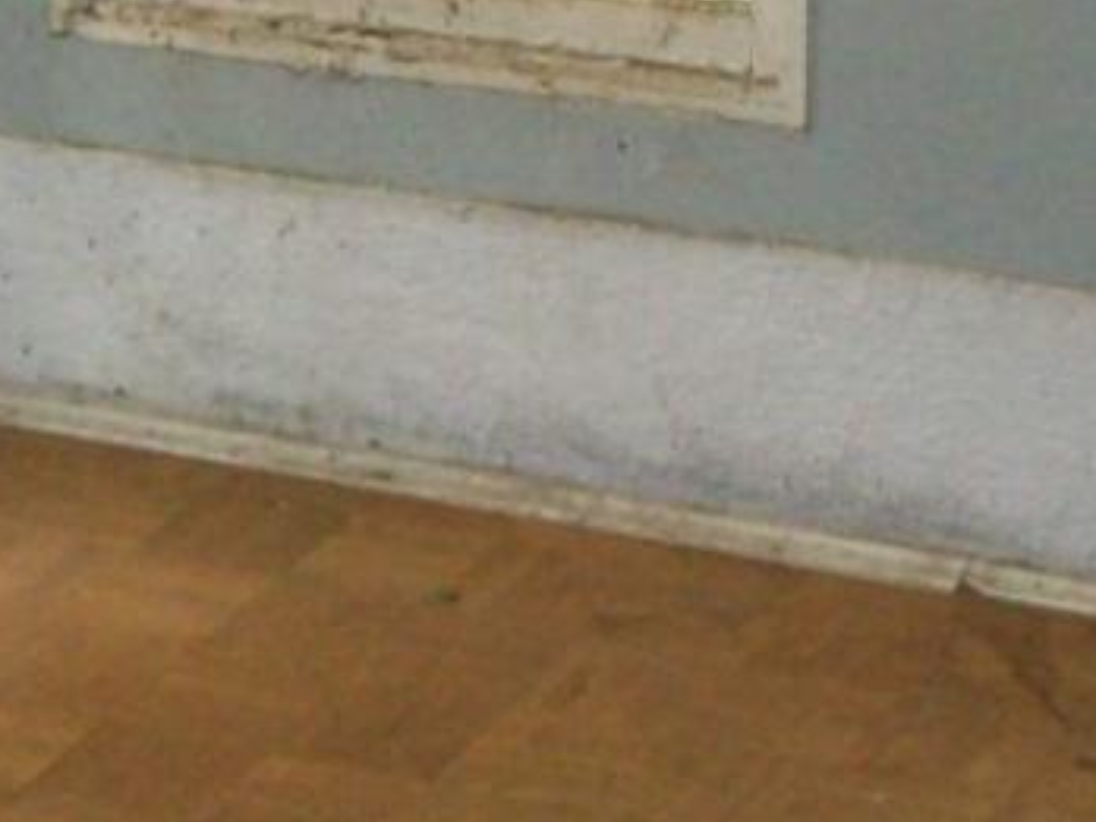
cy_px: 287
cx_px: 1121
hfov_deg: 13.1
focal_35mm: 149
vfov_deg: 10.0
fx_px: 4718
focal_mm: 6
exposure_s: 1/64
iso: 200
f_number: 2.7
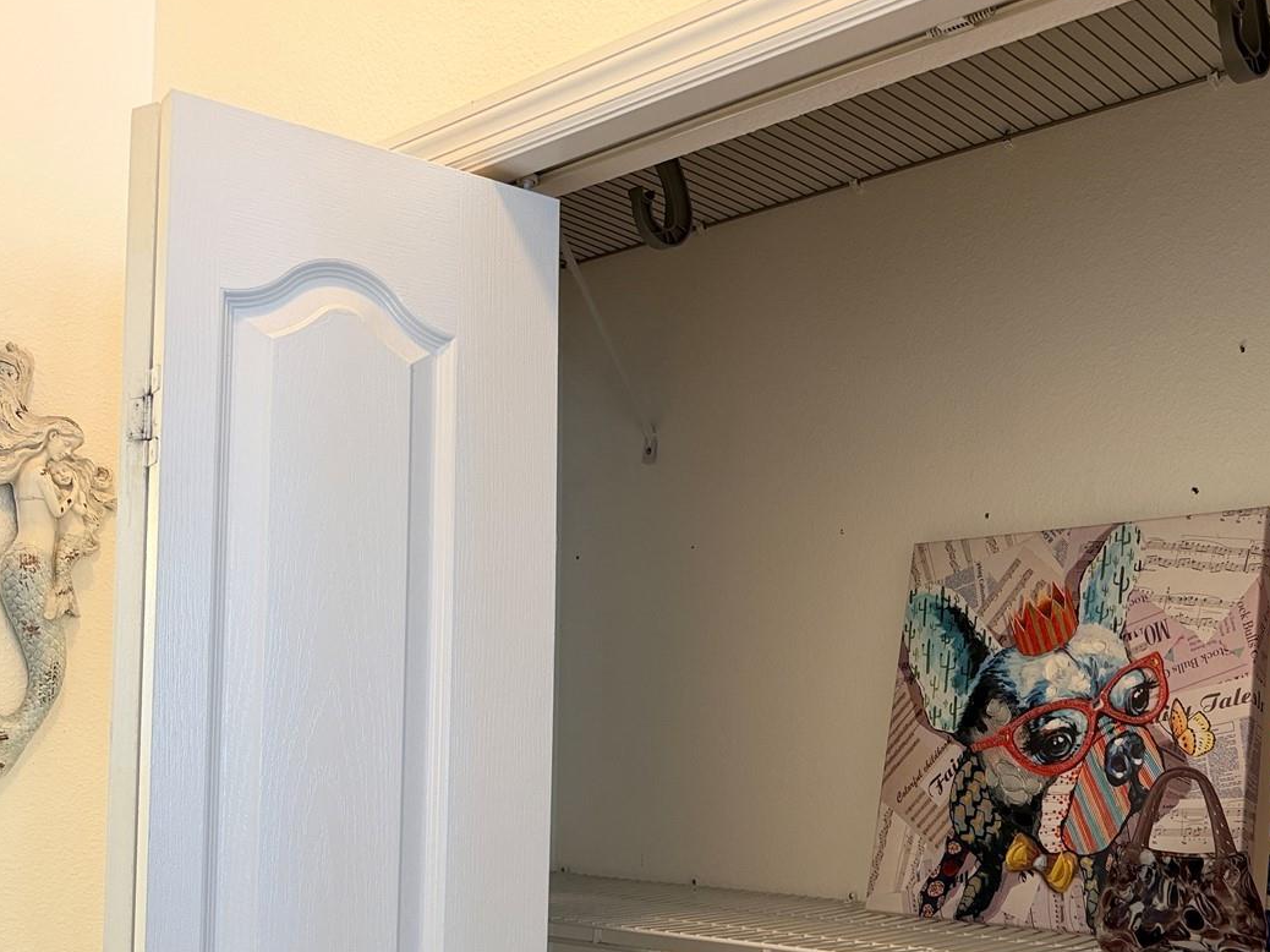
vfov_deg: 37.8
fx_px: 1357
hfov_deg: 48.6
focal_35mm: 37
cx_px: 915
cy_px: 697
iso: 250
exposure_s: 1/60
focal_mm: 6.76
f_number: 1.78
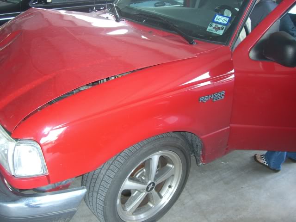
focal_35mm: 38
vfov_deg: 37.7
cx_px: 148
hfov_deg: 49.0
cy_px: 111
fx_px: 325
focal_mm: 6.2
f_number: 2.7
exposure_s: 1/60
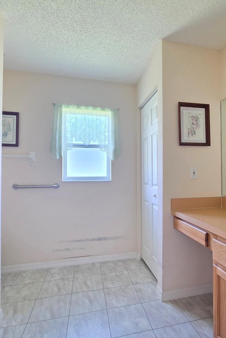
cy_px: 171
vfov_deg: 86.9
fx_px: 179
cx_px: 139
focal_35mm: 19
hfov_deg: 63.7
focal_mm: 2.2
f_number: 1.9
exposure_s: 1/60
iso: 250
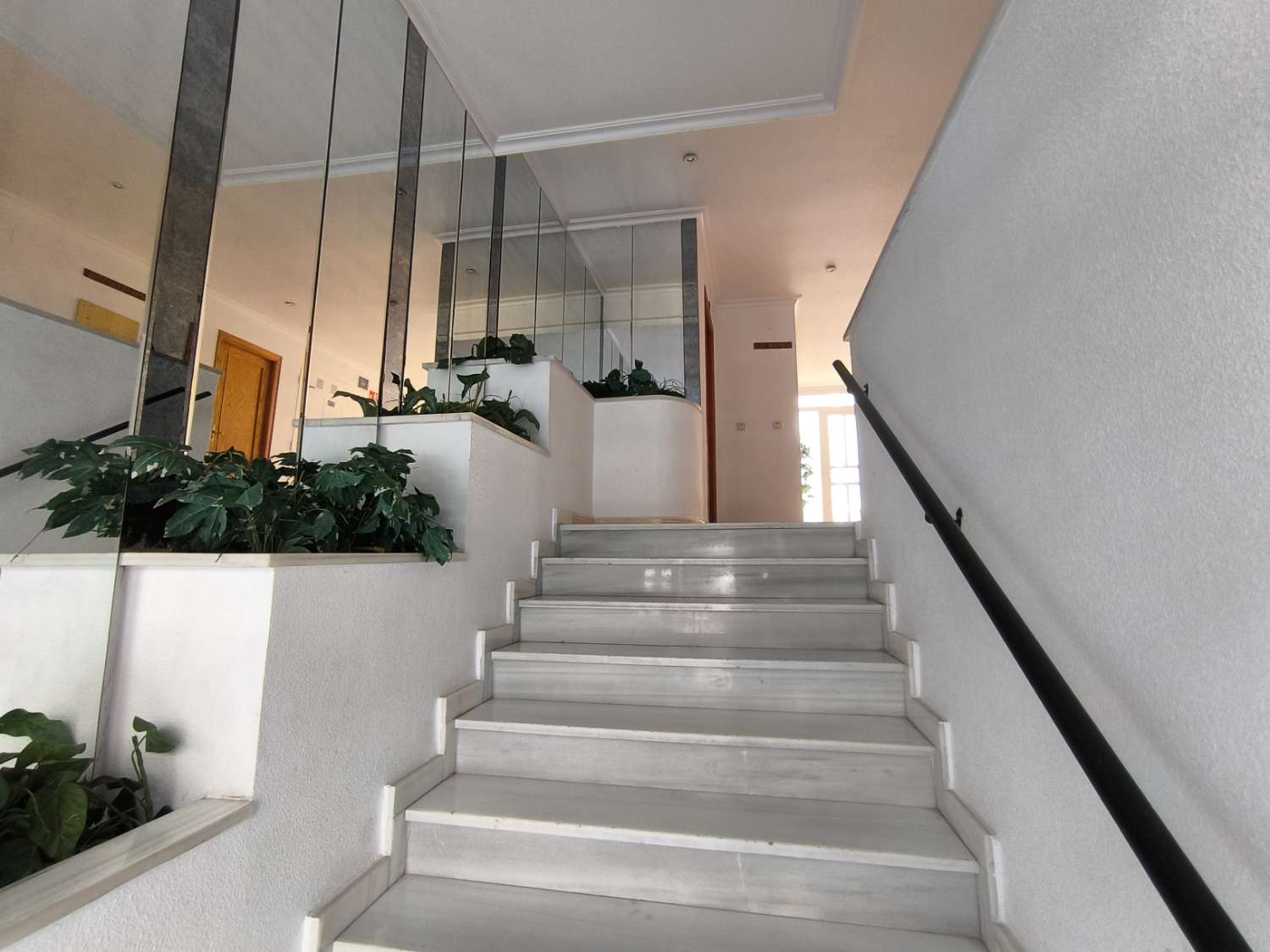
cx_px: 635
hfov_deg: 94.5
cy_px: 476
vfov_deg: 78.1
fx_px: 587
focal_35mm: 16
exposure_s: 1/100
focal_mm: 1.65
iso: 80
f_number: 2.2
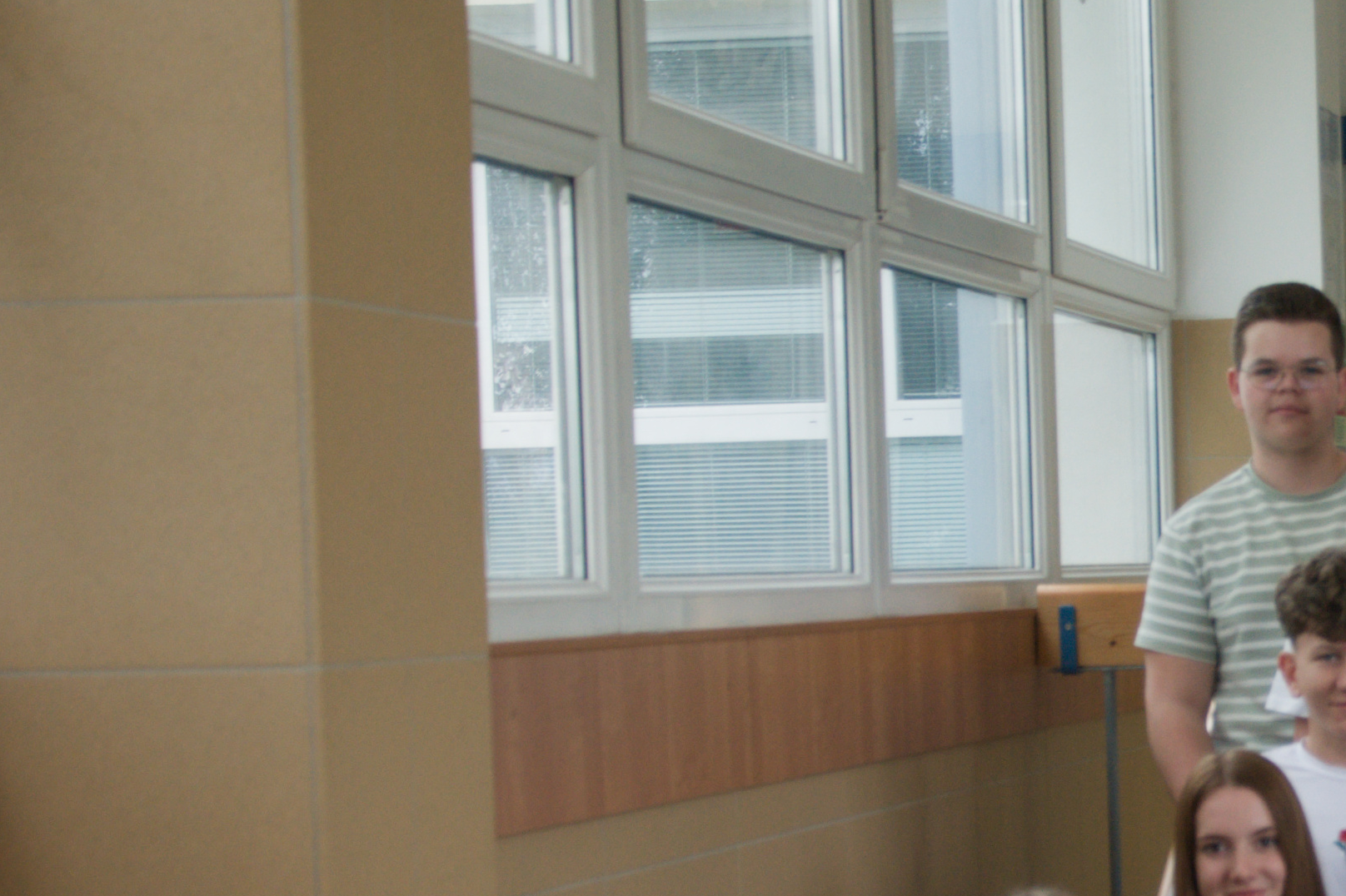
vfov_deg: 11.4
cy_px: 717
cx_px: 1484
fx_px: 4485
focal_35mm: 120
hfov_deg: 16.5
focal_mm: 30
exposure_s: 1/80
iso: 400
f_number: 4.2
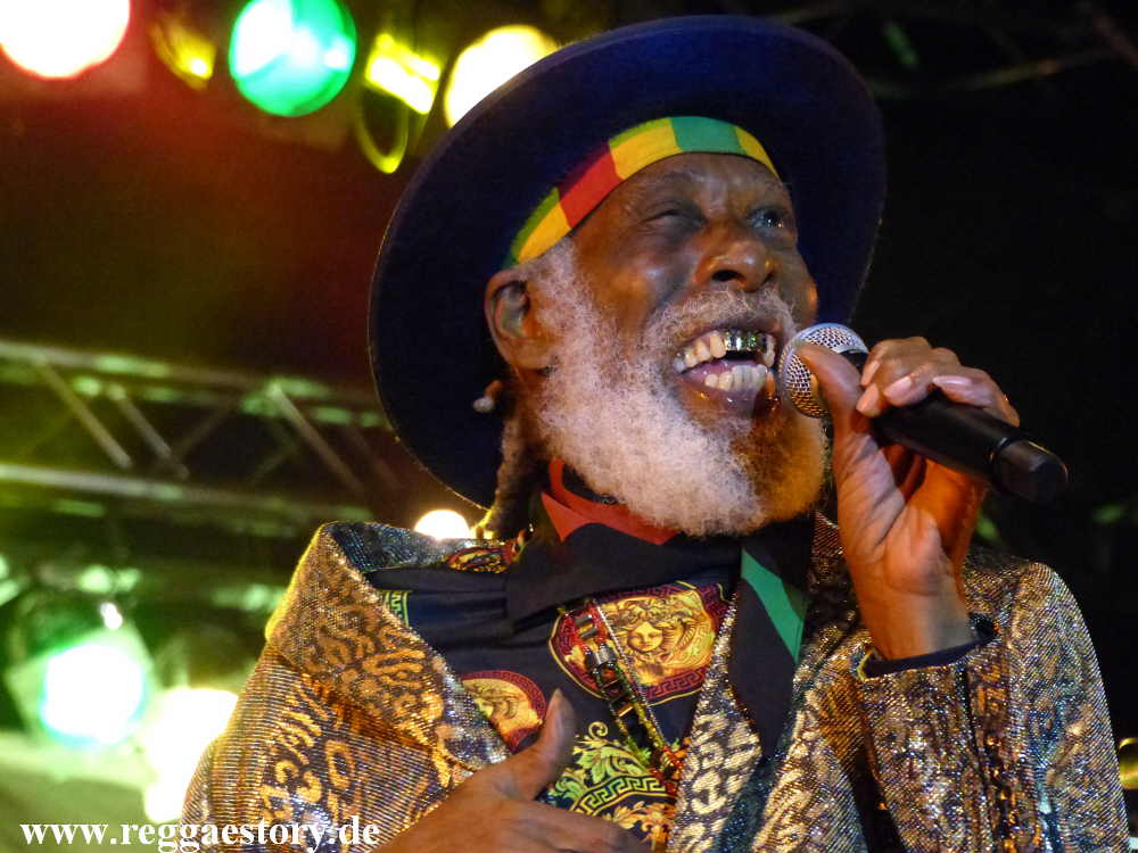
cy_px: 426
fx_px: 6213
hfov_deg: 10.5
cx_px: 569
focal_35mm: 189
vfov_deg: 7.9
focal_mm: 34
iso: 1600
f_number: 2.8
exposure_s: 1/160
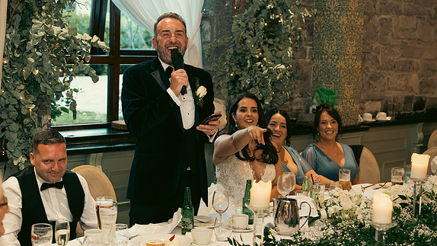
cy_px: 126
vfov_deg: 16.8
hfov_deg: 29.3
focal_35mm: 72
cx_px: 219
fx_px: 834
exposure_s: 1/160
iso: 2500
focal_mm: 68
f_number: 3.5
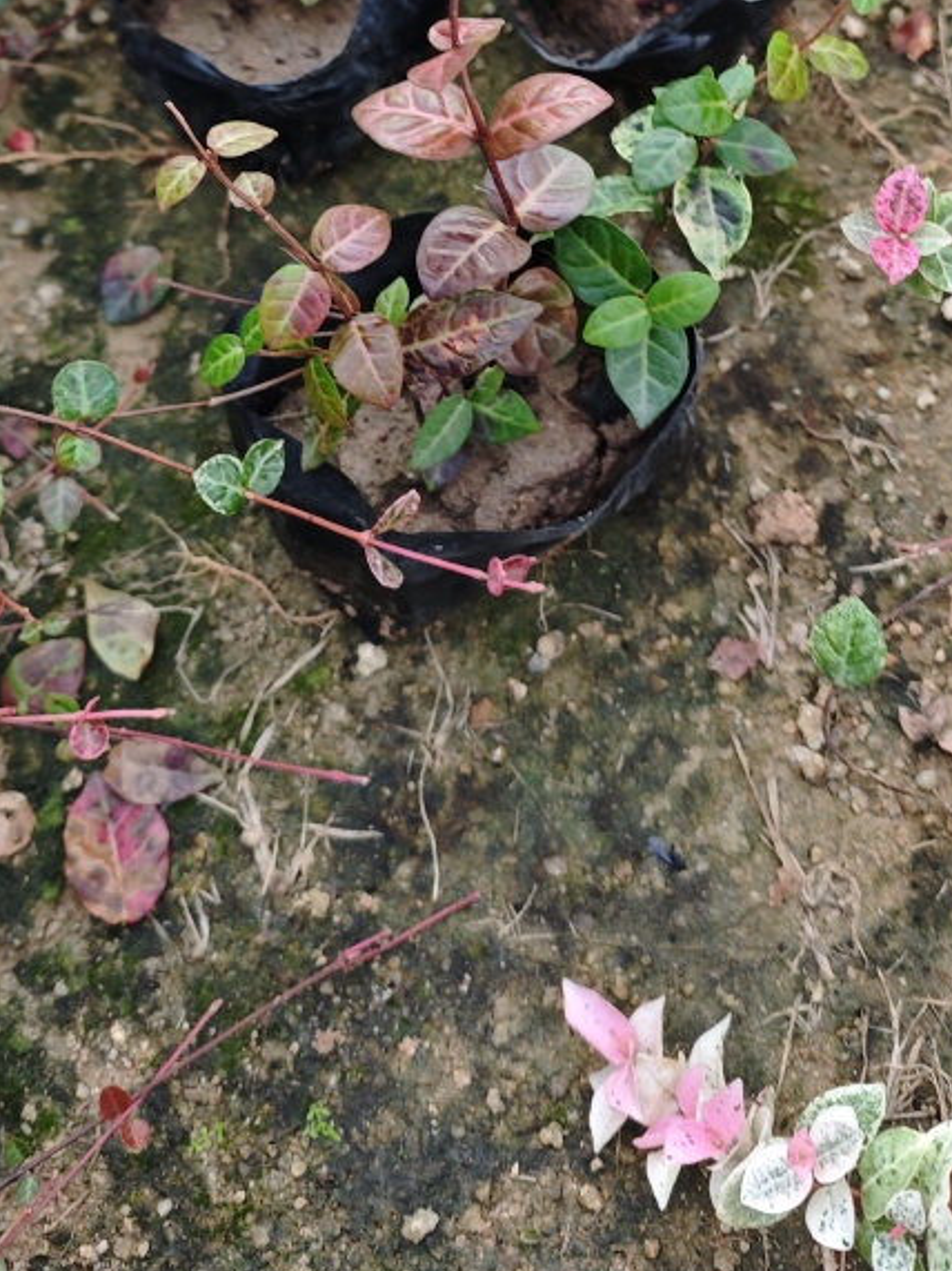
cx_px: 514
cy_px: 173
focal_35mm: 43
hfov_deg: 33.6
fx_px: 1577
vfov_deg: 41.1
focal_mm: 6.55
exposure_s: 1/33.3
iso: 640
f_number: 1.6
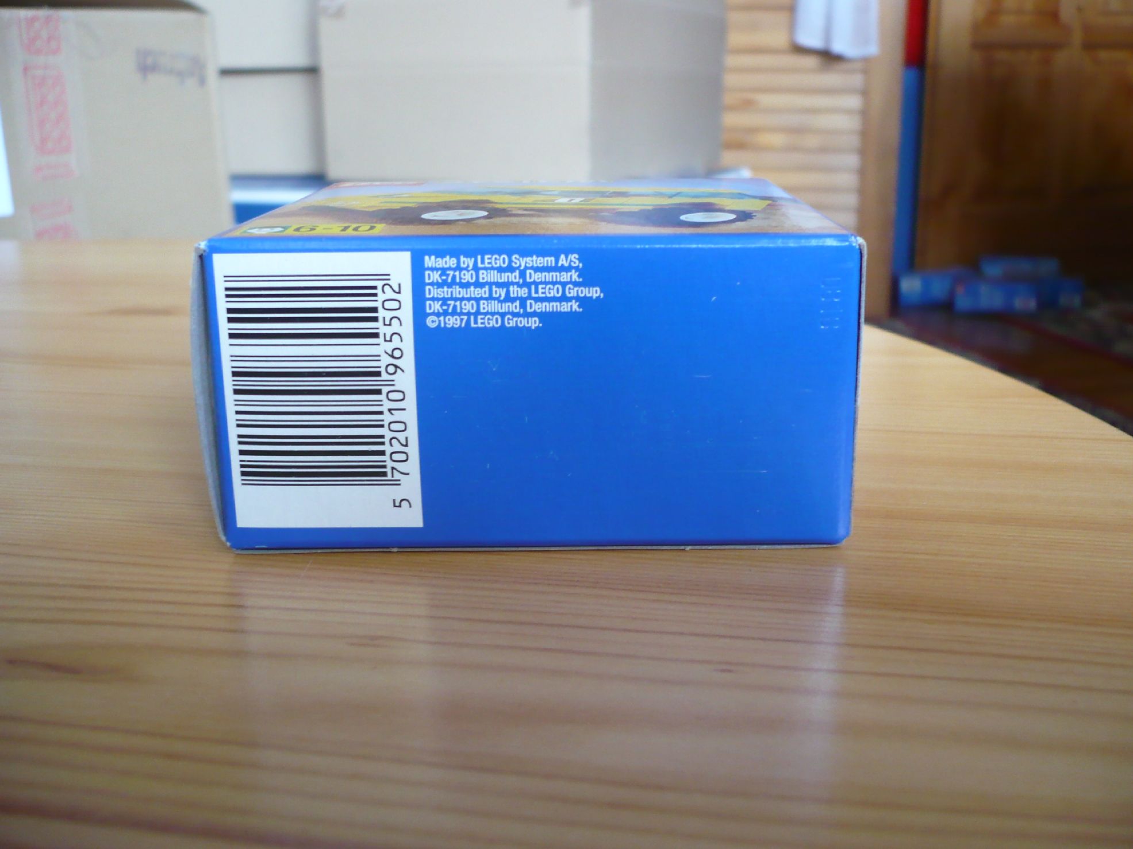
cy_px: 424
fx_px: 1145
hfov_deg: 52.6
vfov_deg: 40.7
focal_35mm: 35
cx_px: 566
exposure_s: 1/25
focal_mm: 5.8
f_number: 2.8
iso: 200
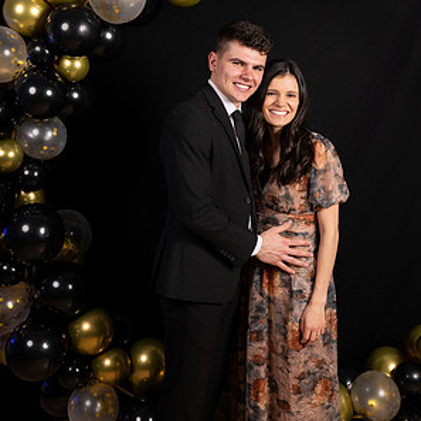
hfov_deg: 34.7
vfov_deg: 34.3
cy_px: 137
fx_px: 674
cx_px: 211
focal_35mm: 49
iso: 320
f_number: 4.5
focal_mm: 38
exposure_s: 1/250
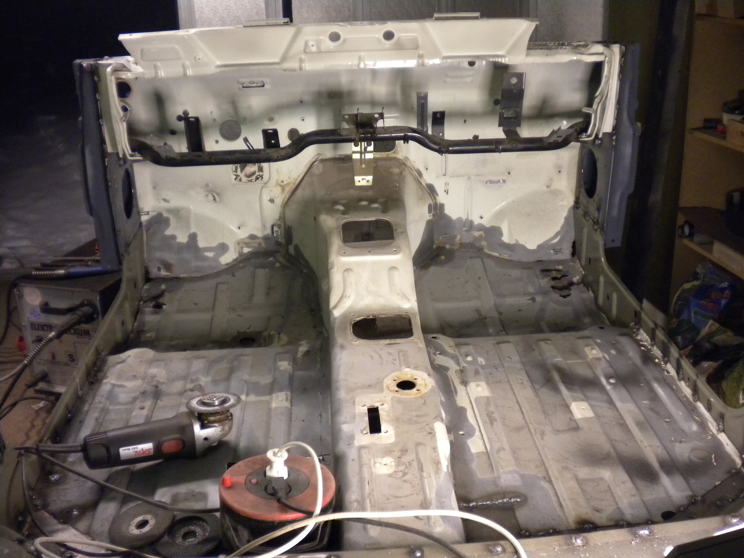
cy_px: 279
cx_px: 372
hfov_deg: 52.6
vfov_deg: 40.7
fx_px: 752
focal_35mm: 35
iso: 400
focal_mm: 6.3
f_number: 3.1
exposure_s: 1/30
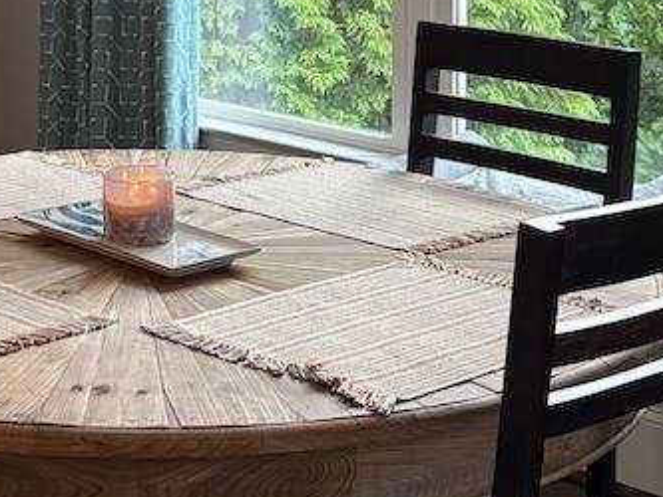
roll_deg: +1.0
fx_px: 1916
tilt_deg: -4.5
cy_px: -109
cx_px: 100
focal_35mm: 100
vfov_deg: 14.3
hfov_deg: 19.4
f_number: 1.6
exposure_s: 1/120
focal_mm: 5.96
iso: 125
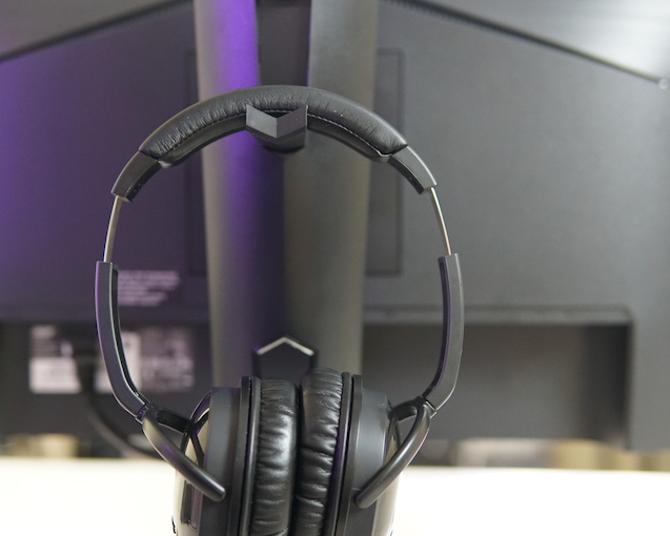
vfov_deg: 29.7
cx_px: 326
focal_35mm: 51
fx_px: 1012
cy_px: 267
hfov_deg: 36.6
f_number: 2
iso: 2000
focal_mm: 30
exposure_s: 1/160
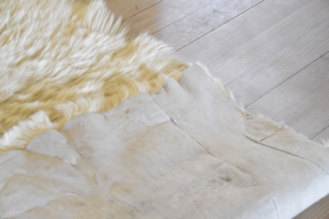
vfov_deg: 15.2
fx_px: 822
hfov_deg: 22.6
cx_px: 164
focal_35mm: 90
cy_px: 110
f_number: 5
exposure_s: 1/25
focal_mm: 60
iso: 3200
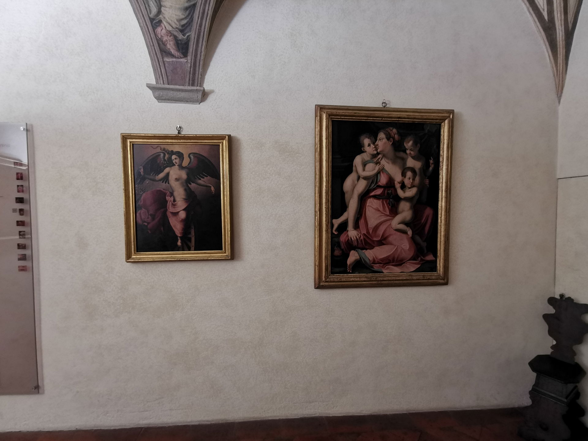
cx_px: 294
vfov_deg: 78.1
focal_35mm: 16
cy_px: 220
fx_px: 272
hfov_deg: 94.5
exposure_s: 6
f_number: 2.2
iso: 320
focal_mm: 2.35
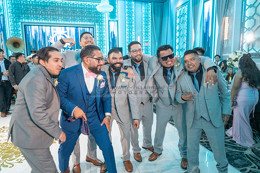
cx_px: 130
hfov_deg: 73.7
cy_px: 86
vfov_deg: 53.2
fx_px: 173
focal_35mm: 24
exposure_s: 1/200
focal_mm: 24
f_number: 2.8
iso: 1250
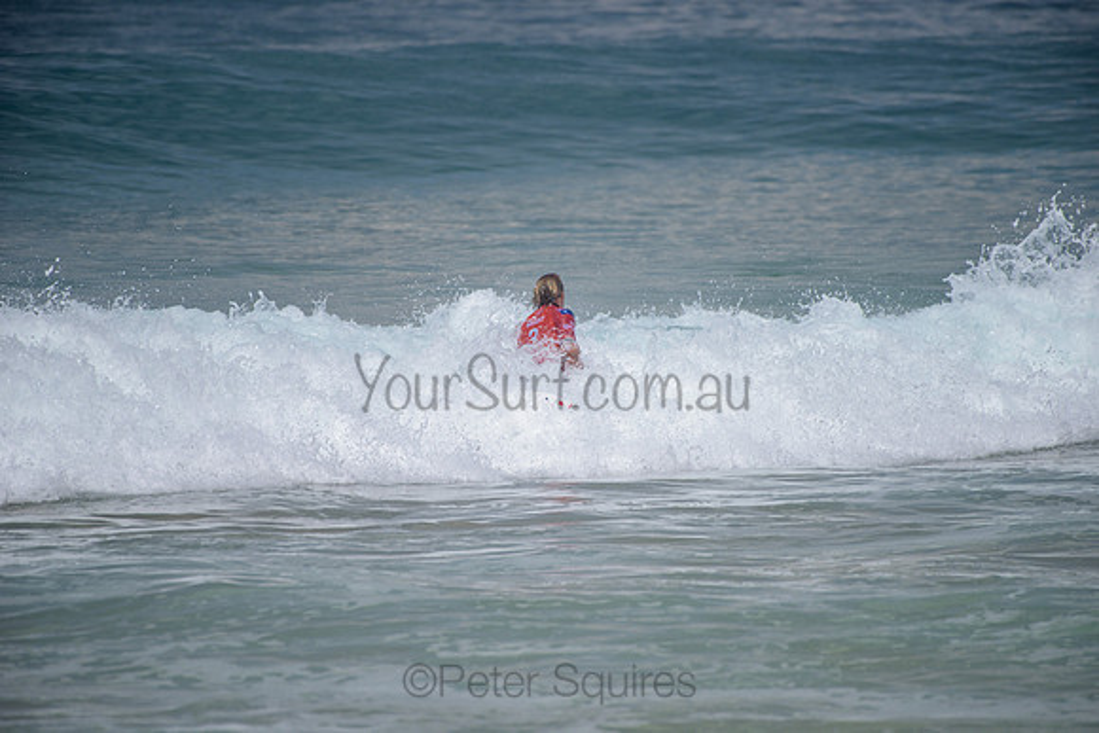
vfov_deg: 2.8
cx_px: 550
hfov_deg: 4.1
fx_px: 15267
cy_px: 366
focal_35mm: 500
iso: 180
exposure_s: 1/2000
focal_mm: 500
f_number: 5.6
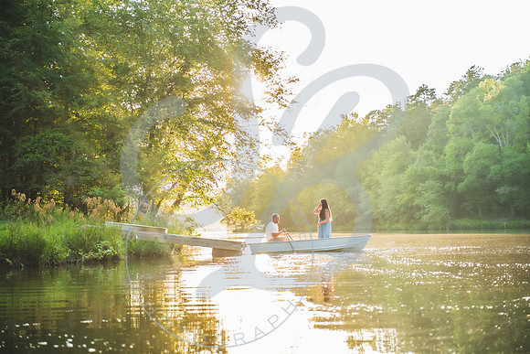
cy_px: 177
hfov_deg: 28.0
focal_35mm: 72
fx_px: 1062
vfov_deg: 18.9
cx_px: 269
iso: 200
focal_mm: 70
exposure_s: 1/200
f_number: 2.8
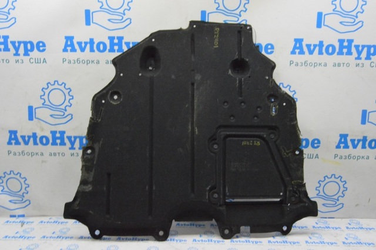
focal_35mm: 27
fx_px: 282
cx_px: 188
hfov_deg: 67.4
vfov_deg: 47.8
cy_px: 125
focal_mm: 18
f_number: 20
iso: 6400
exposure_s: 1/20
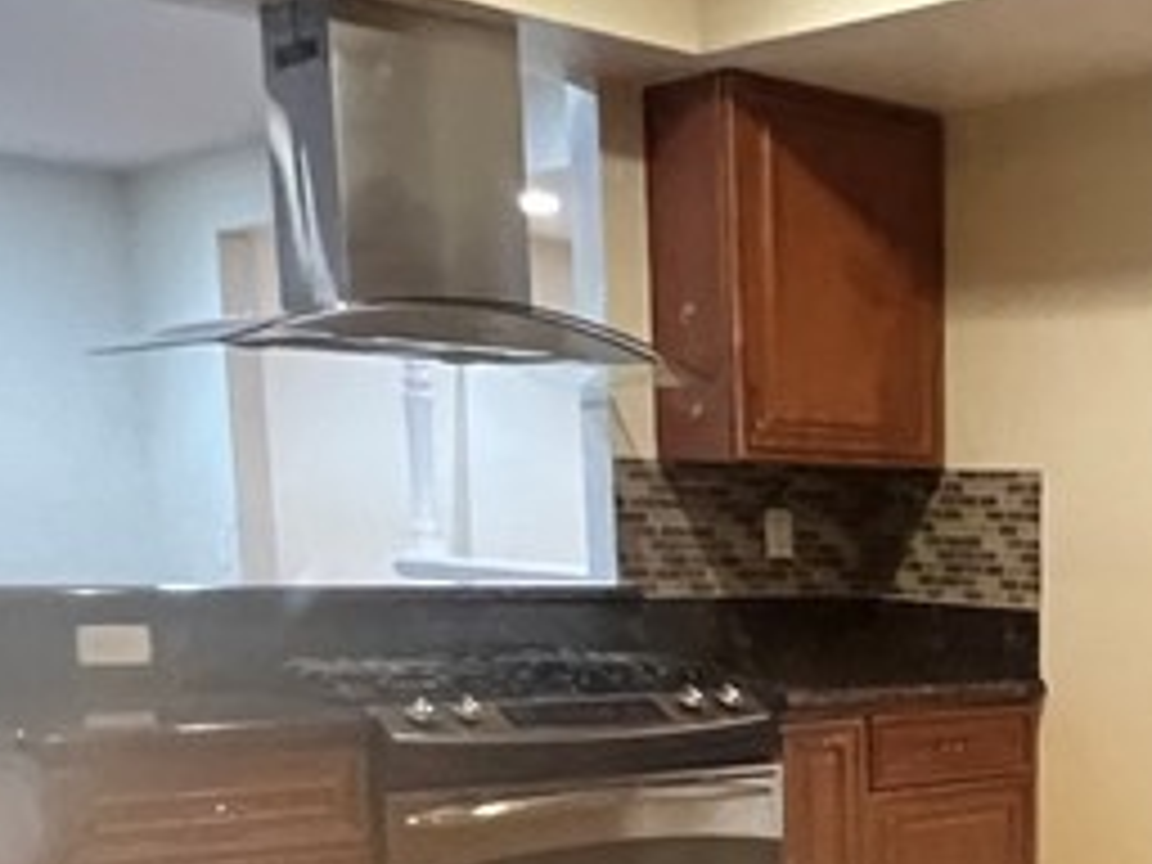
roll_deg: +0.6
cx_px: 1292
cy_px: 896
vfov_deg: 26.3
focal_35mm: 52
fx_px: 1731
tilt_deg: -10.4
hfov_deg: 32.1
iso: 800
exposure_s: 1/60
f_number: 1.8
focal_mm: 1.57
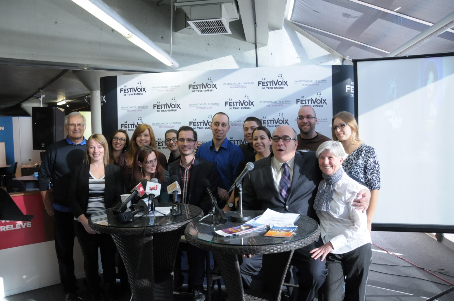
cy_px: 150
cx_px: 227
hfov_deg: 67.4
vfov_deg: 47.8
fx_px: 340
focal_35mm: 27
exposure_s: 1/125
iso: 1250
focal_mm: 18
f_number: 5.6
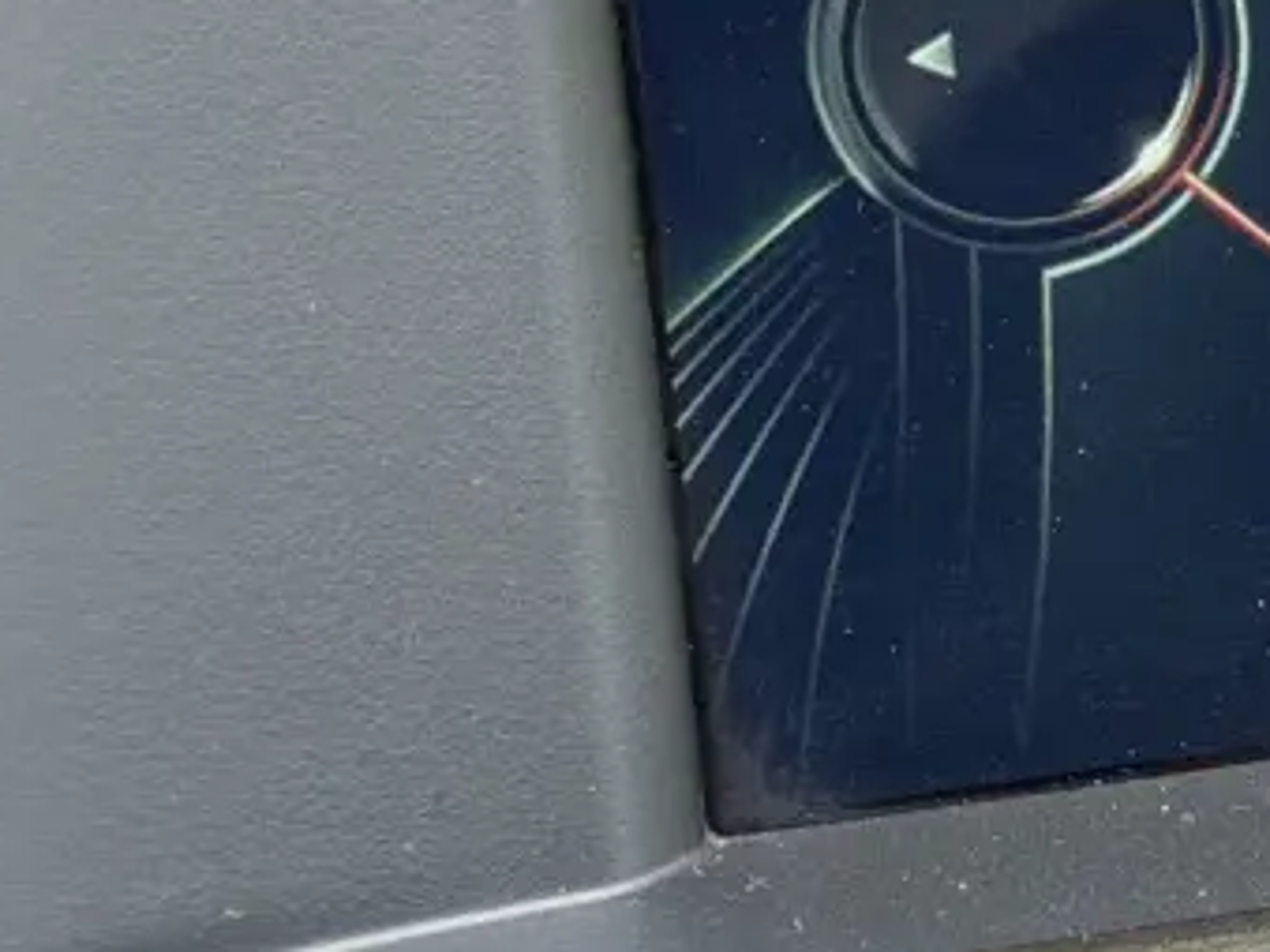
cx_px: 2566
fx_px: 7482
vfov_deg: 7.2
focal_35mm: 204
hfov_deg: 9.1
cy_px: -52
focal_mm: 6.76
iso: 50
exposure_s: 1/172
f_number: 1.78
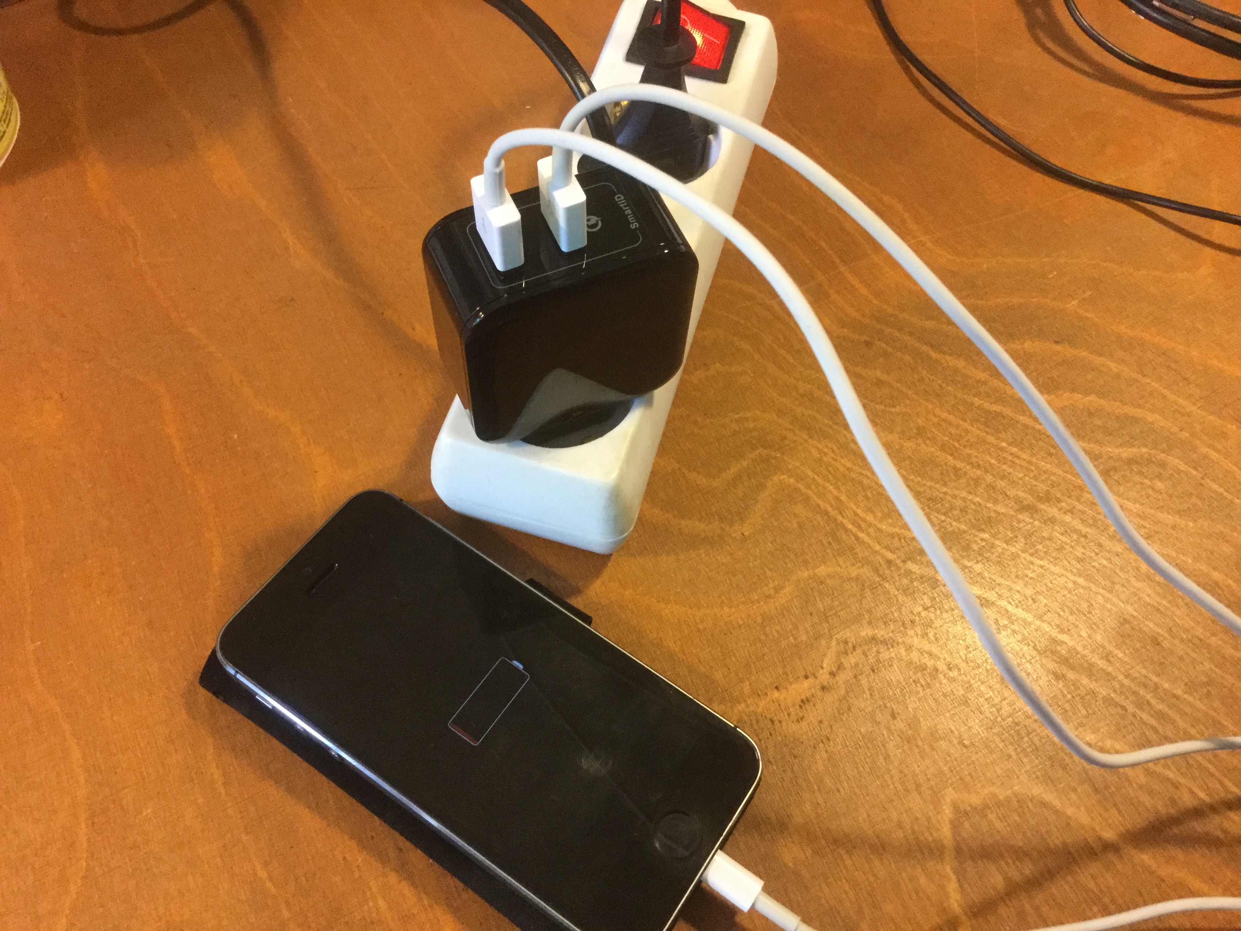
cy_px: 466
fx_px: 1111
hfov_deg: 58.4
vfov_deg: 45.4
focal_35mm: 31
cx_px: 620
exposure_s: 1/25
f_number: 2.4
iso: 200
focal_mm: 3.3
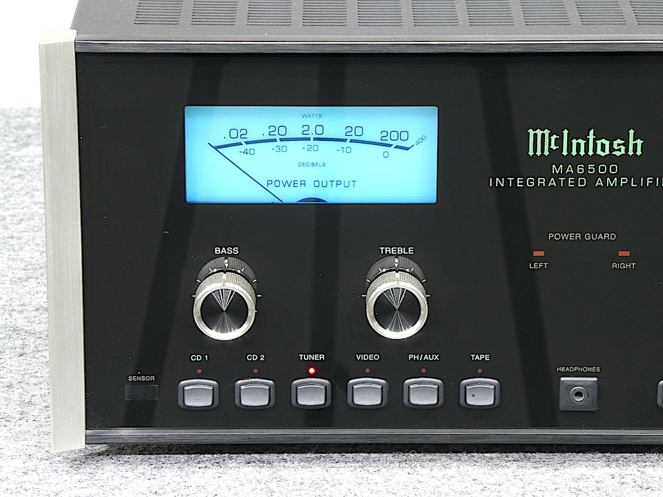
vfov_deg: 9.8
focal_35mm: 151
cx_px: 332
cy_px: 248
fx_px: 2892
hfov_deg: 13.1
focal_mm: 27.1
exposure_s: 1/2
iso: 200
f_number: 5.4
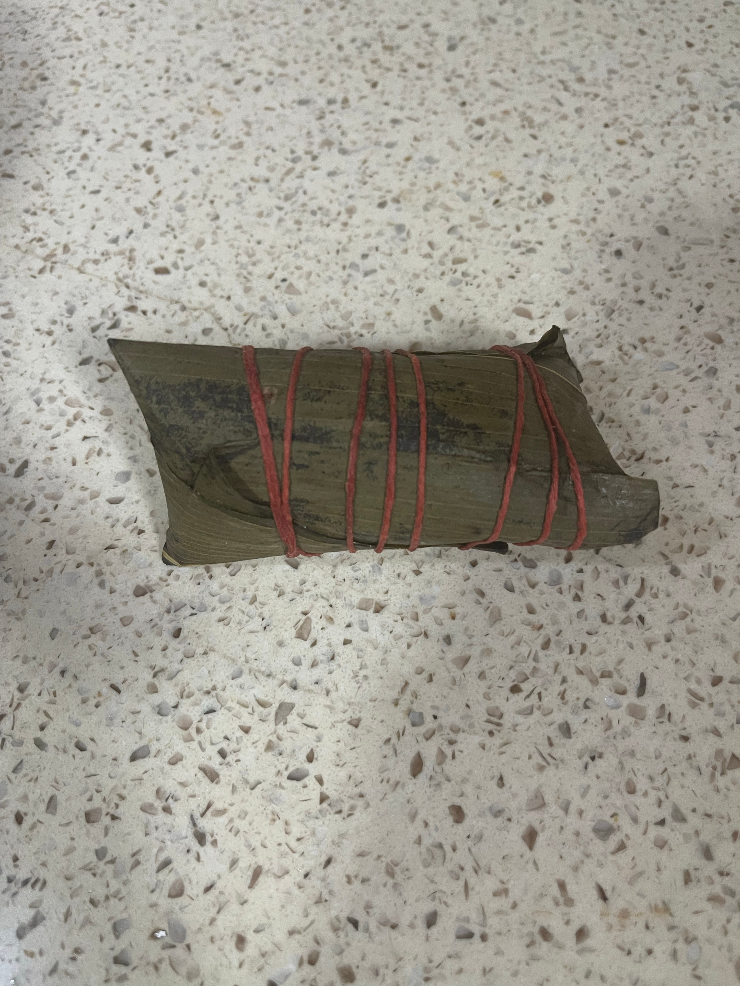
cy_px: 493
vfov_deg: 69.4
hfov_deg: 54.9
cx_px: 370
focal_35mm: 25
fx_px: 713
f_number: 1.6
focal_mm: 5.1
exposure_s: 1/50
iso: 320
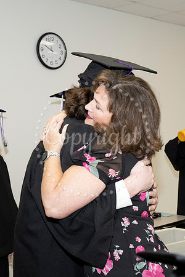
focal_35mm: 63
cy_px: 138
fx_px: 486
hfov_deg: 21.4
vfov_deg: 31.9
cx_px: 136
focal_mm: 42
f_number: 5.6
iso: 800
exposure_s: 1/80
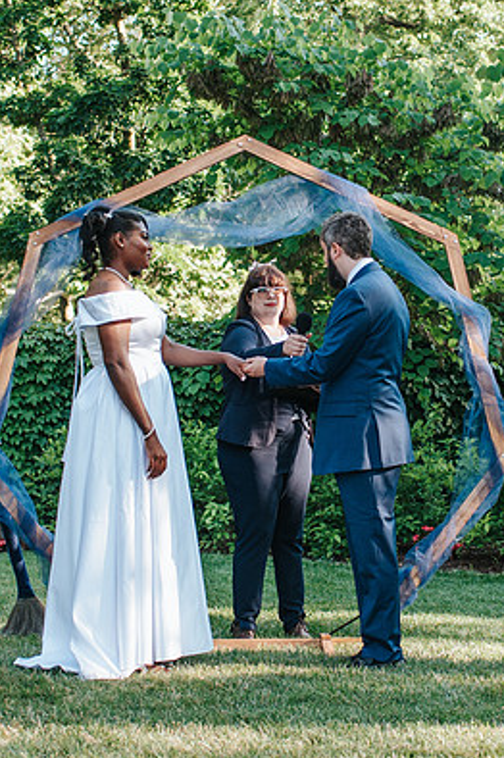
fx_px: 1599
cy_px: 355
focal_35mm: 76
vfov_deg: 26.7
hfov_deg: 17.9
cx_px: 304
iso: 320
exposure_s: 1/640
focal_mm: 35
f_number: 3.2
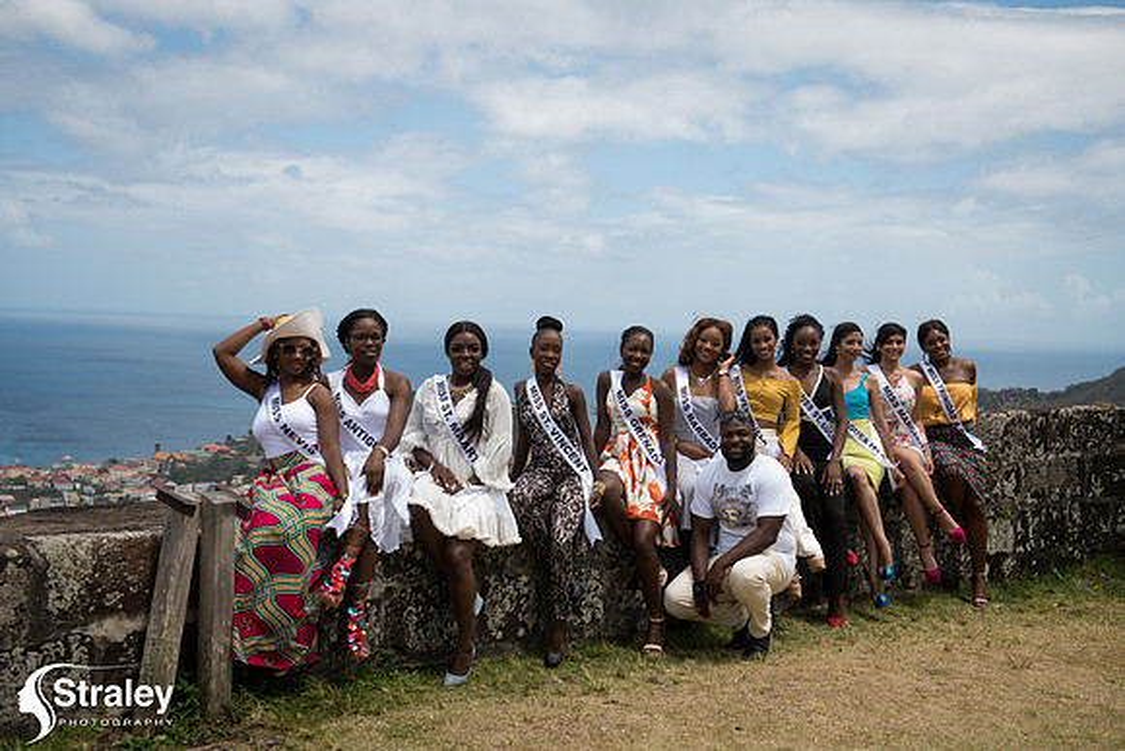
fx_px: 1500
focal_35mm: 48
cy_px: 376
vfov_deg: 28.1
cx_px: 562
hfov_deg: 41.1
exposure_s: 1/125
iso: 64
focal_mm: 48
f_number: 5.6
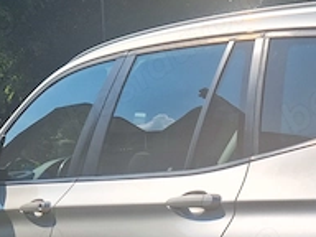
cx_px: 301
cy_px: 326
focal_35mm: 72
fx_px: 657
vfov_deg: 18.7
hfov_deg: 25.9
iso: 50
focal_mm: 5.4
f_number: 1.8
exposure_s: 1/2328
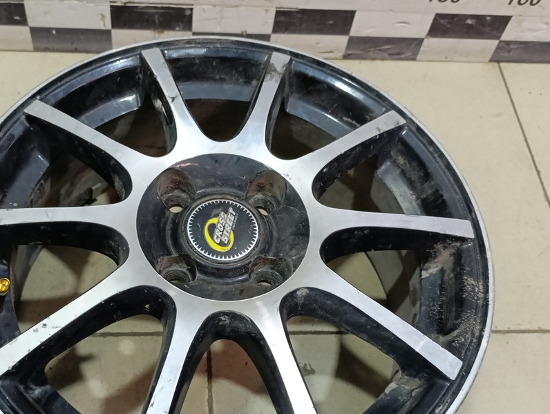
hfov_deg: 49.6
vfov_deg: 38.6
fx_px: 589
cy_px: 251
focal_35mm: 37
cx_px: 204
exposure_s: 1/100
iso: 400
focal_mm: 6.14
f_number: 1.6
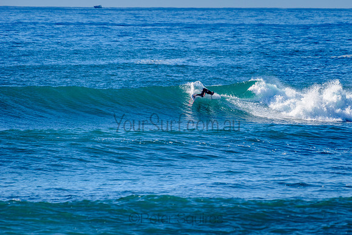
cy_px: 100
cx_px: 216
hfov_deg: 3.4
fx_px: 5997
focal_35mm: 613
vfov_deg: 2.2
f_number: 5.6
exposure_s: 1/2000
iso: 200
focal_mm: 500
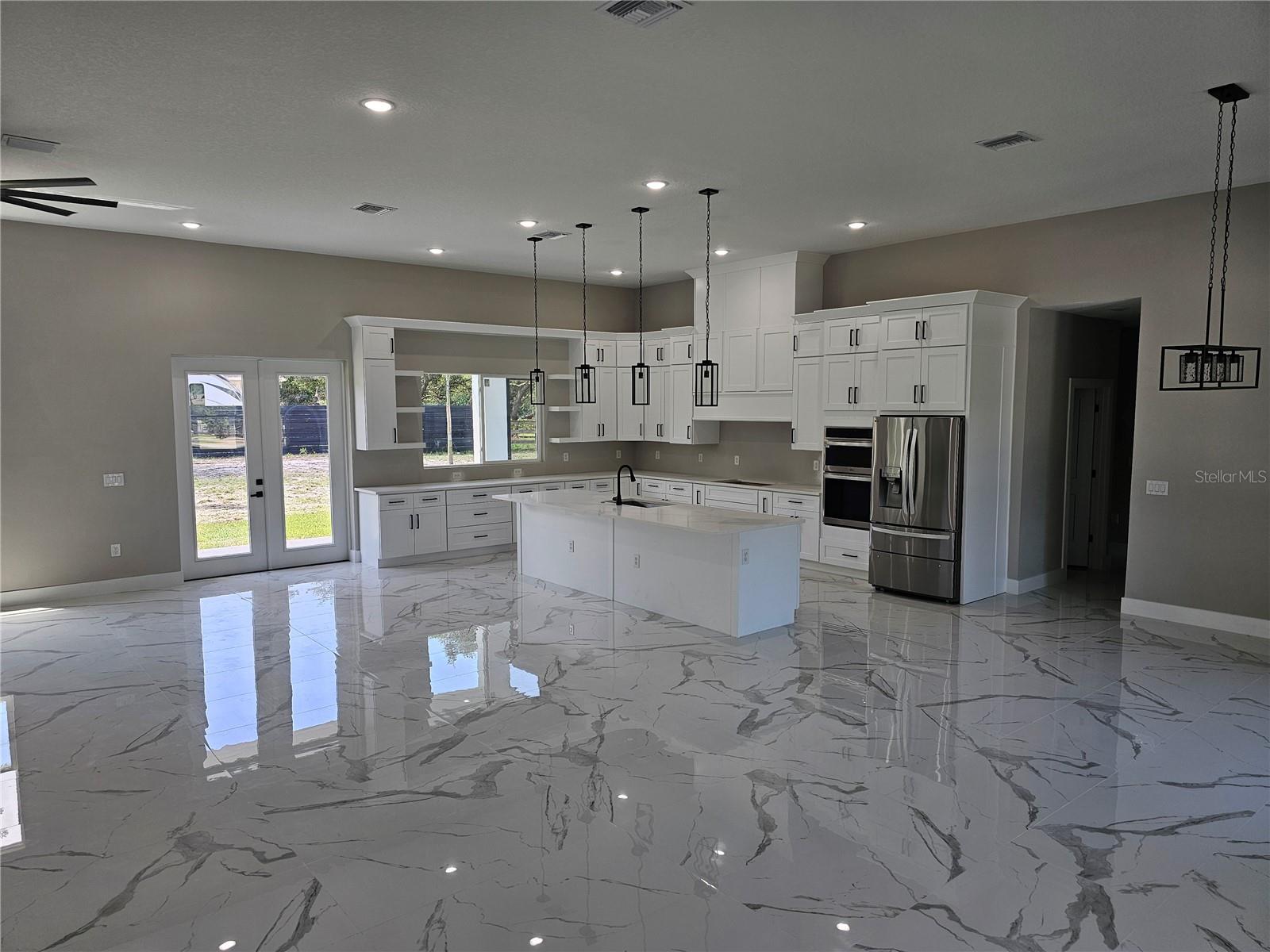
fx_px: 844
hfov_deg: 73.9
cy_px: 476
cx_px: 635
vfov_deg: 58.9
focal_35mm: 23
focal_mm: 6.3
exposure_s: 1/120
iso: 32
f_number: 1.7
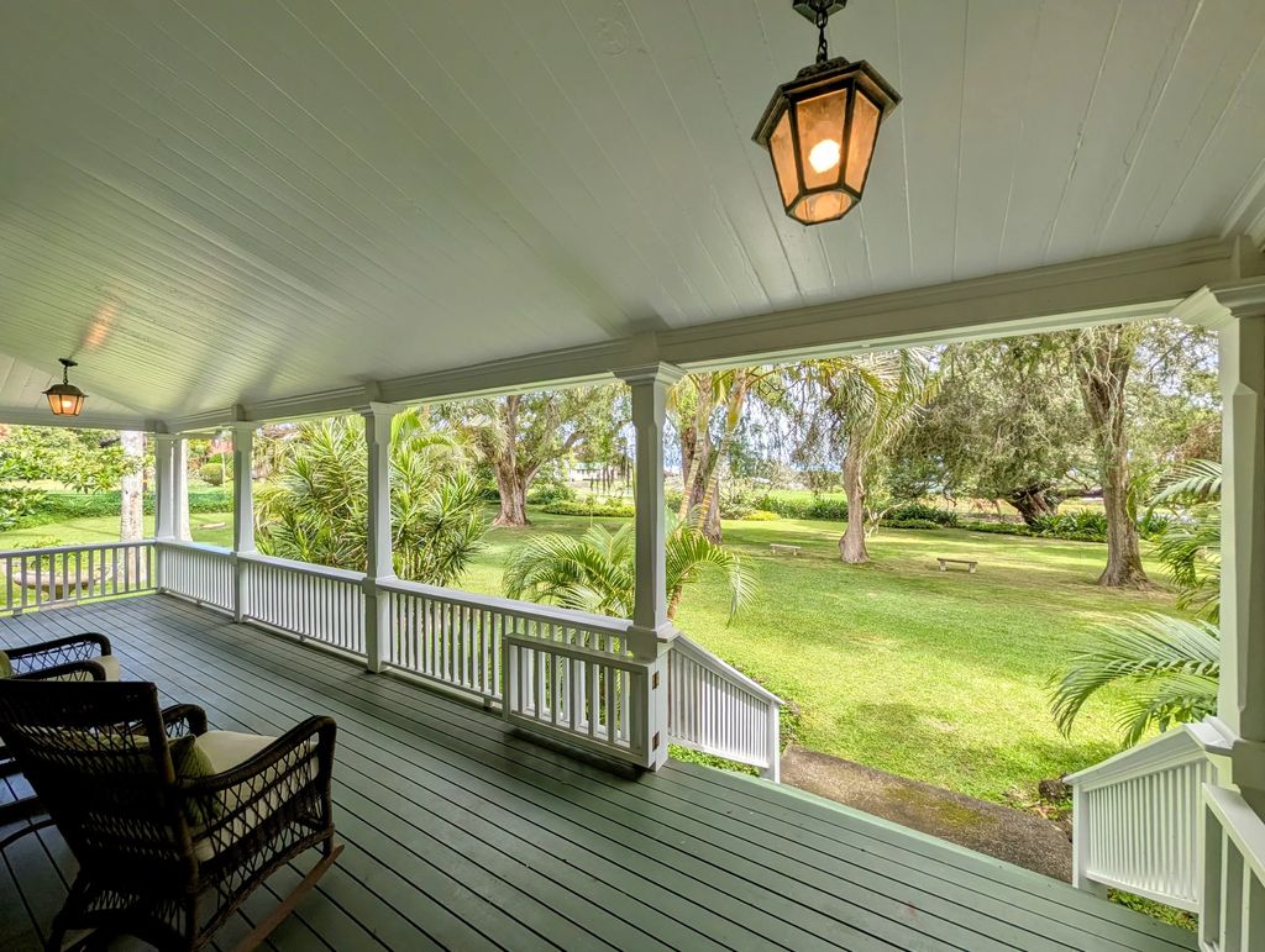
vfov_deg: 94.6
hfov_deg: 110.5
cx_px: 632
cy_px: 476
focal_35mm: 12
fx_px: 439
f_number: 1.7
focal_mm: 2.02
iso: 47
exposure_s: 1/1300
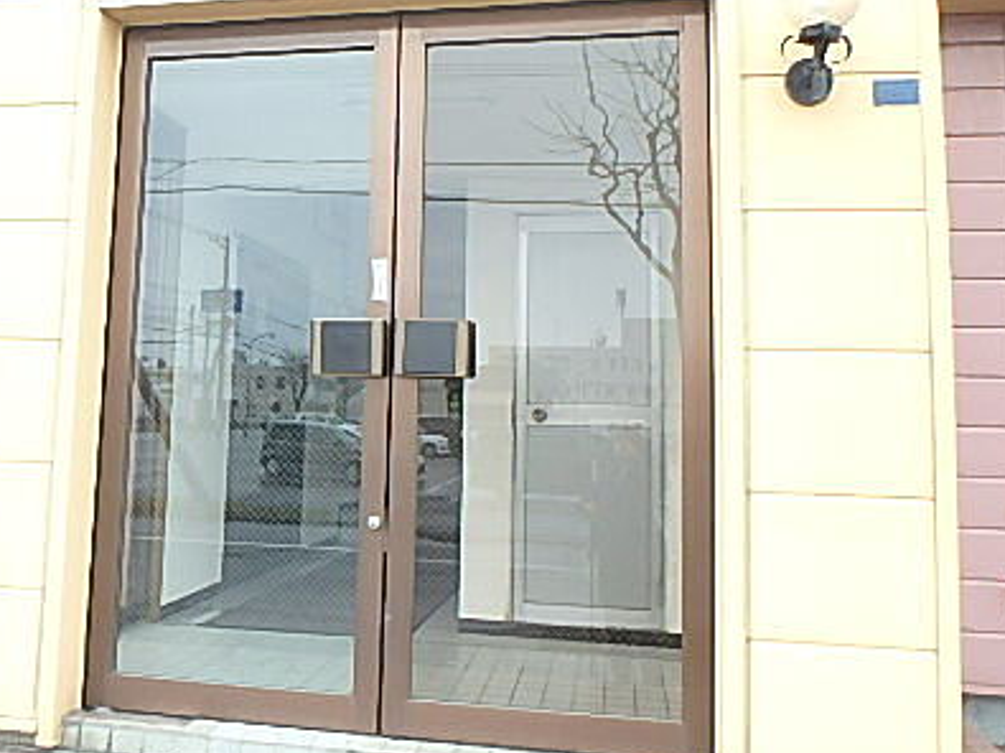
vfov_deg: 41.6
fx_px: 987
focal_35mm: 34
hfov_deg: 53.6
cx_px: 407
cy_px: 298
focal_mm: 3.7
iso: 200
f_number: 3.5
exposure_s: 1/50
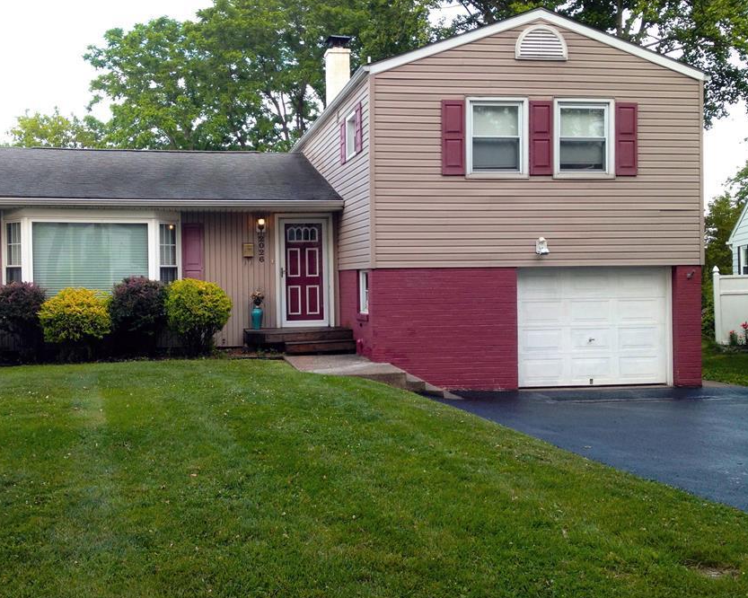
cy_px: 302
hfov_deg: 43.6
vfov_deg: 35.7
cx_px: 299
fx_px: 930
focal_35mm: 42
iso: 50
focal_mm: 4.28
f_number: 2.4
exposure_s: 1/126
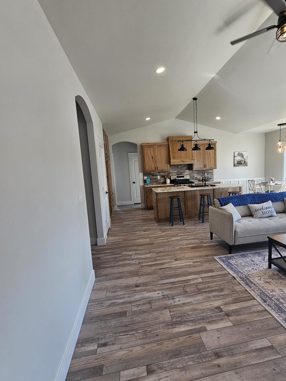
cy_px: 195
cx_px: 163
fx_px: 176
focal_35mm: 16
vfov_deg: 94.5
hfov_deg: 77.7
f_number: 2.2
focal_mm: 2.2
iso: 80
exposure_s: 1/120
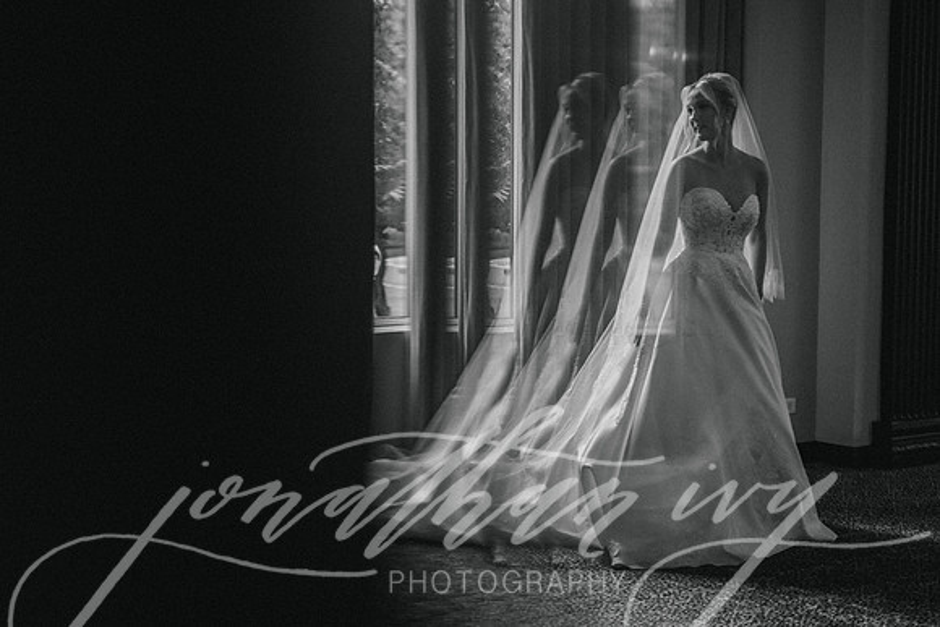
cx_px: 568
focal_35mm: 60
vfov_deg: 22.4
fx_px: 1578
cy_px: 379
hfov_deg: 33.1
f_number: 2
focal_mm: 50
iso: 160
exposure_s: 1/60
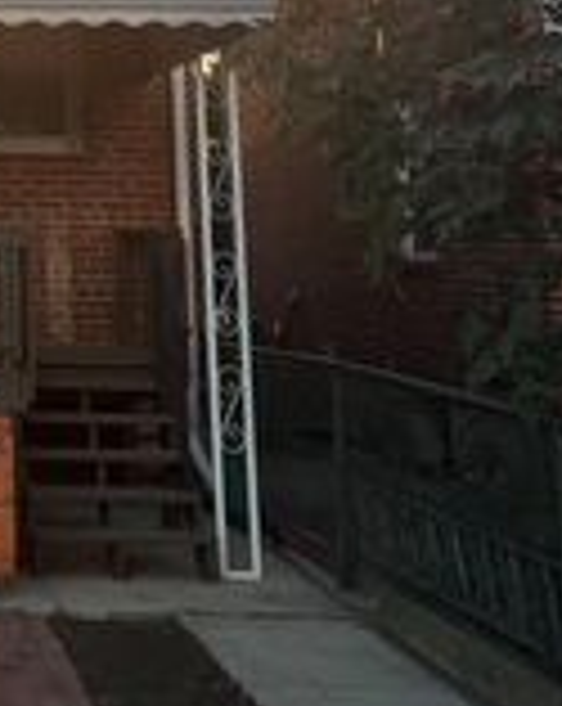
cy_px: -106
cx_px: -238
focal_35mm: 81
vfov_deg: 22.1
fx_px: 1689
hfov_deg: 17.3
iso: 50
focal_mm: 5.1
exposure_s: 1/1151
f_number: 1.6
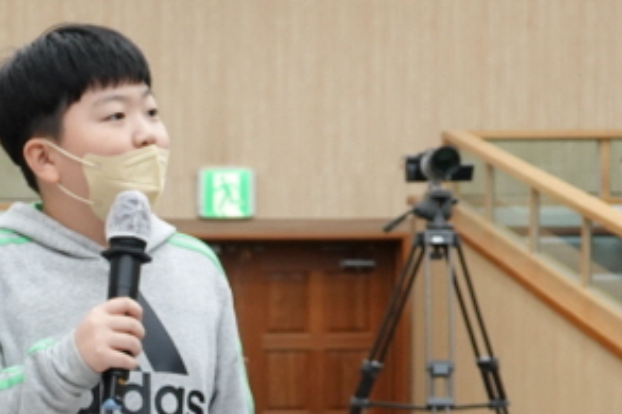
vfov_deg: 8.6
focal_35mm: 157
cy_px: 577
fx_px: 2711
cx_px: 8
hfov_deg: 12.9
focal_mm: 16.92
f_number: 3.2
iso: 400
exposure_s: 1/50
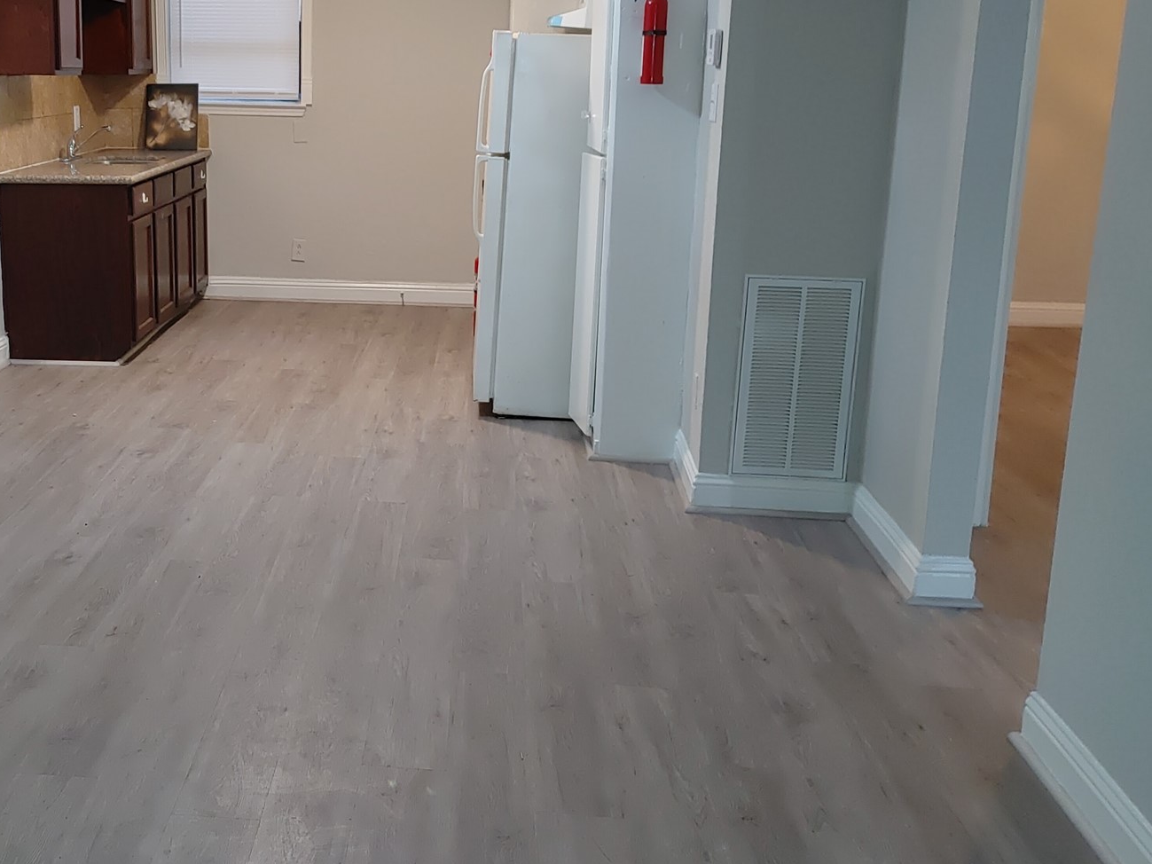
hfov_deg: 44.8
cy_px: 355
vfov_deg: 35.0
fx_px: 1364
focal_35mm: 41
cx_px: 345
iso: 200
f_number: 1.8
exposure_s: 1/30
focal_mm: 5.58
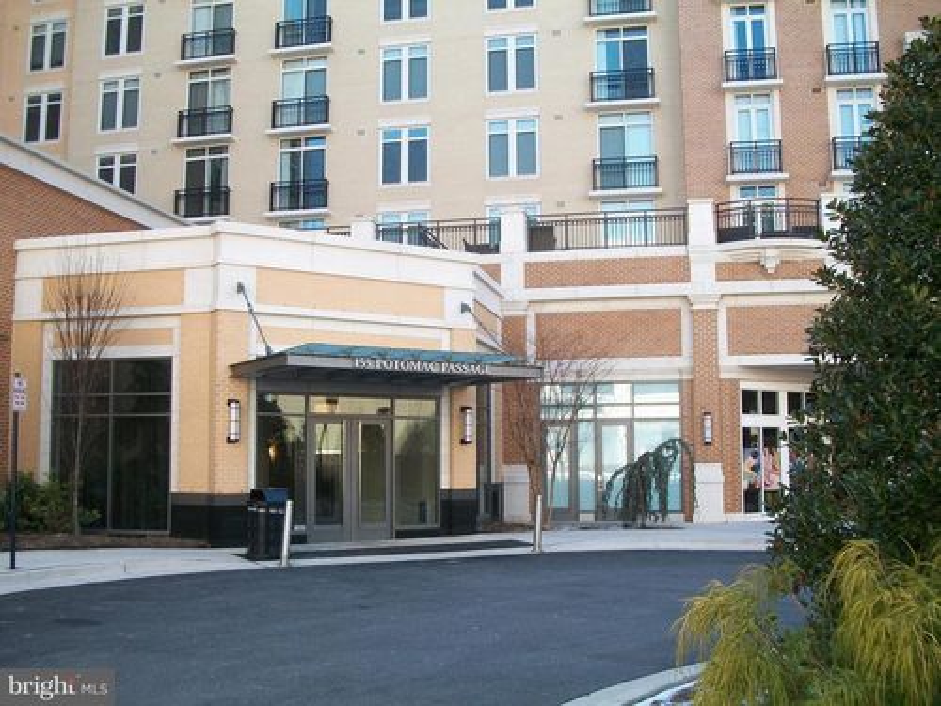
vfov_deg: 44.2
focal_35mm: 32
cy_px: 353
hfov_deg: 56.8
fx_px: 870
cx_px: 470
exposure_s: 1/200
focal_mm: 5.7
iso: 80
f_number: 2.9
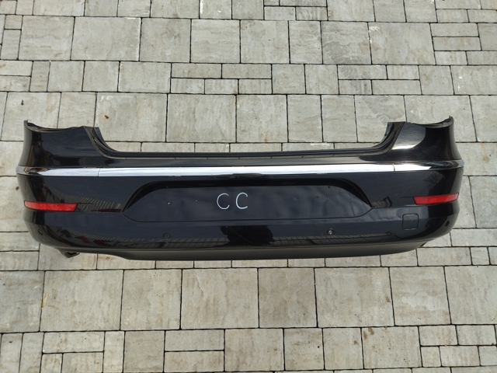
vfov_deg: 51.4
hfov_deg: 65.3
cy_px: 186
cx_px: 248
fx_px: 388
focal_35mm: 27
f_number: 1.79
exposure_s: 1/1106
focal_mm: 4.74
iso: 99
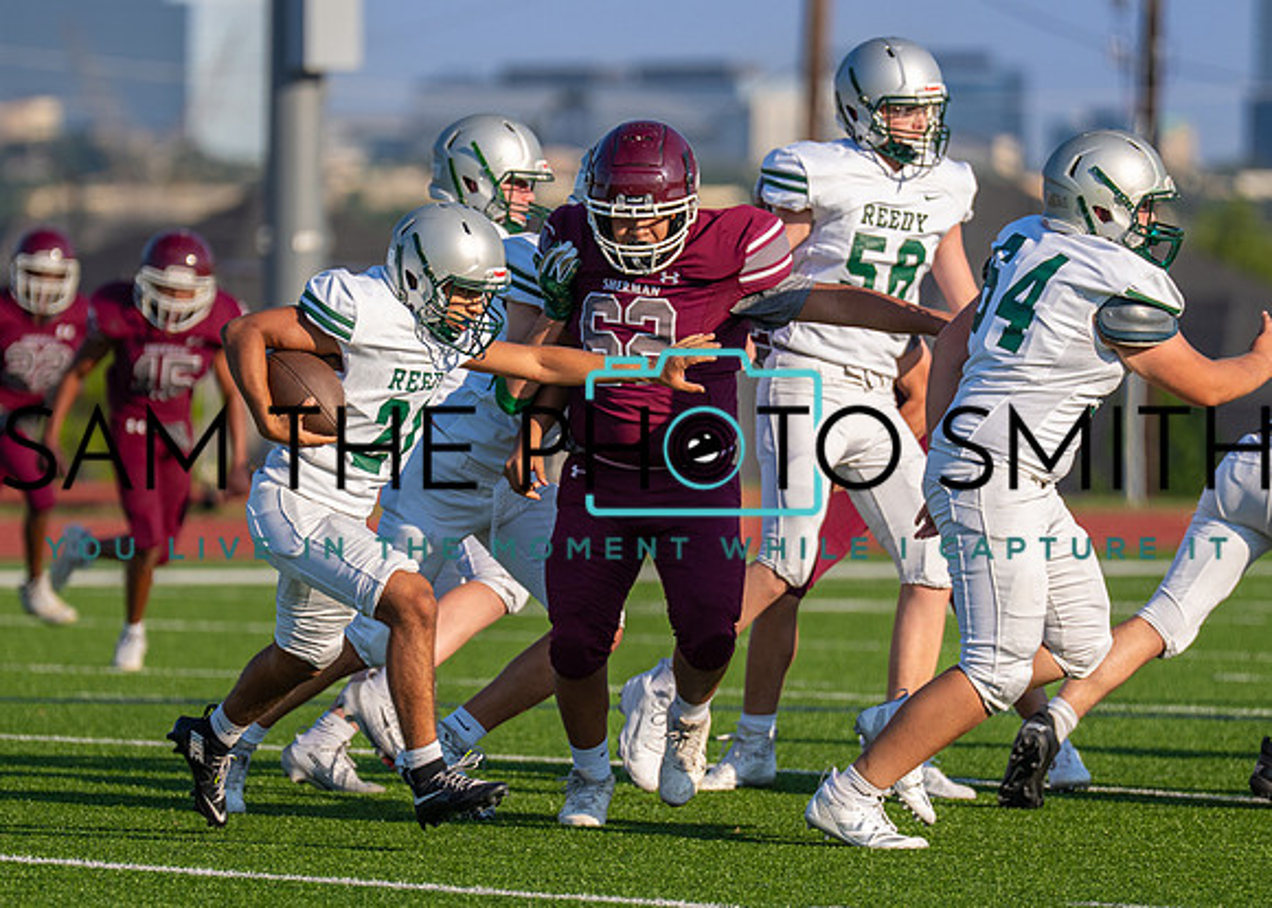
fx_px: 13749
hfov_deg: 5.3
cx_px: 416
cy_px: 517
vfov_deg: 3.8
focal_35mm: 381
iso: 125
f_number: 2.8
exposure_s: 1/3200
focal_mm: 200
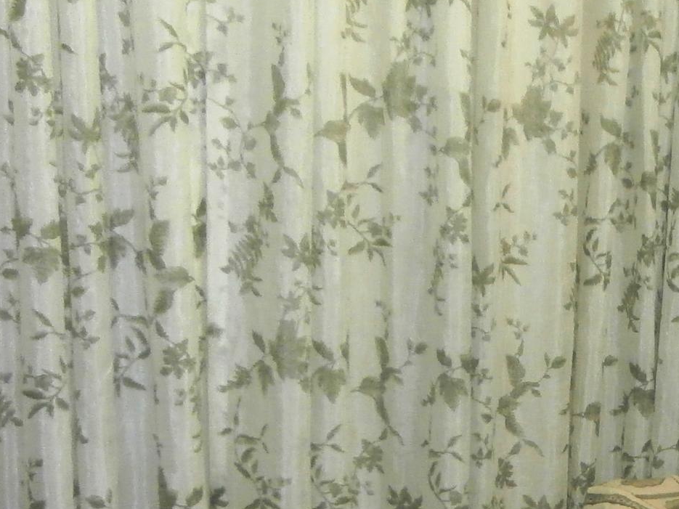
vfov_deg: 18.7
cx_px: 726
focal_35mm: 77
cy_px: 486
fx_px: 1510
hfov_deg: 23.9
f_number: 3
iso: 200
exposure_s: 1/30
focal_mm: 4.2
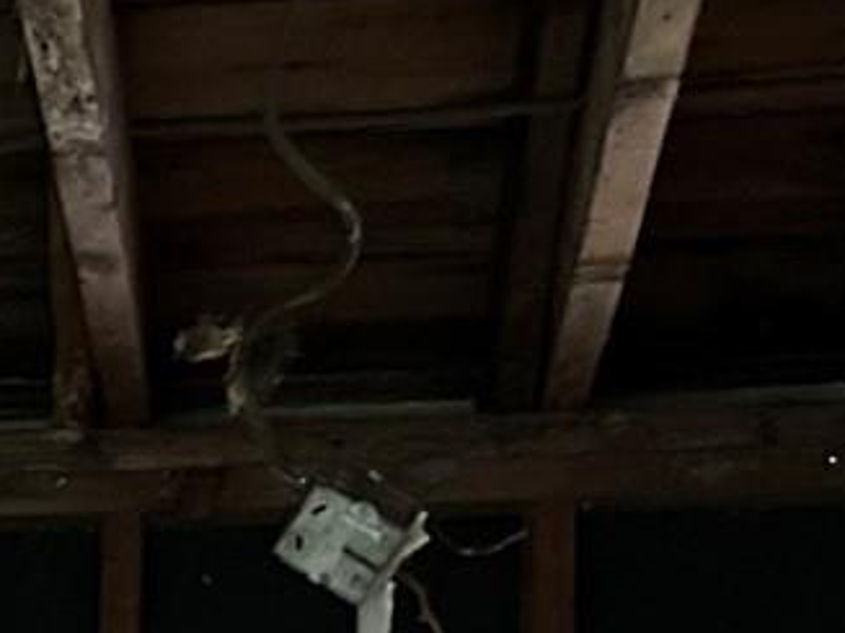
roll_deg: +0.2
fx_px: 3977
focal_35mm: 163
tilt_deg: -3.0
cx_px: -501
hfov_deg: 11.5
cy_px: 1545
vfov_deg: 8.3
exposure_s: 1/30
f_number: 1.5
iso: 800
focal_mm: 5.7
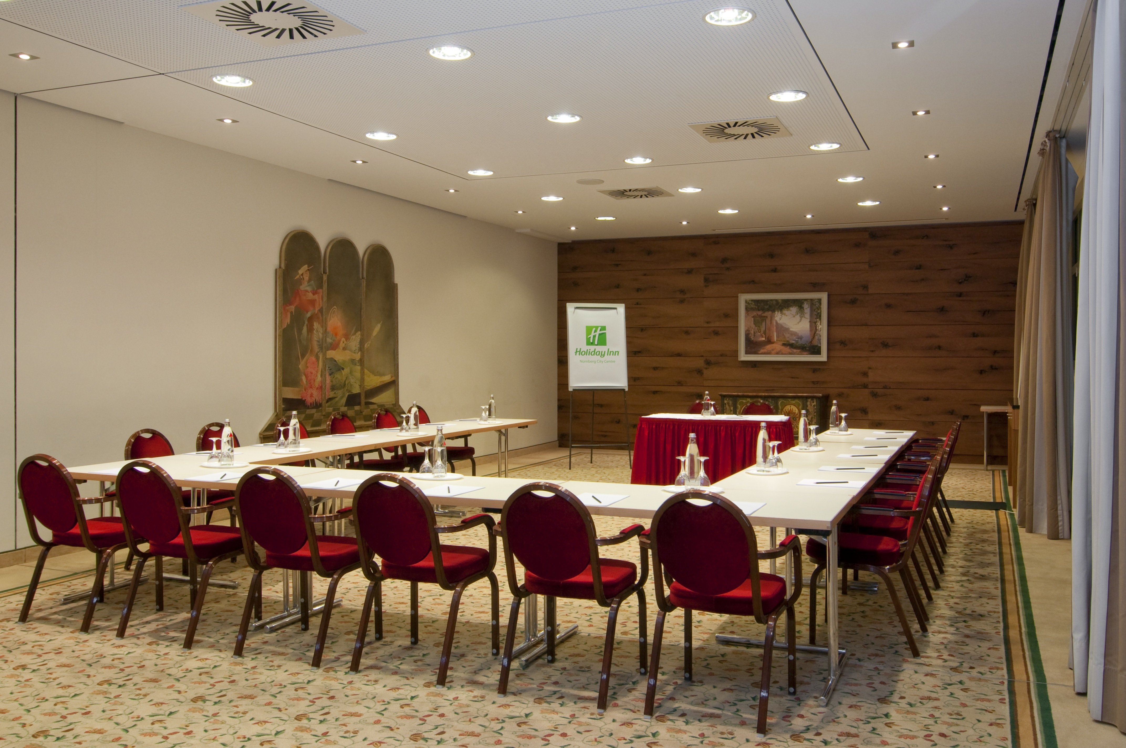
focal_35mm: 27
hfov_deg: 67.4
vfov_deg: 47.8
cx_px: 563
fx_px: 843
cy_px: 374
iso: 200
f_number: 11
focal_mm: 18
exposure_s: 1/4
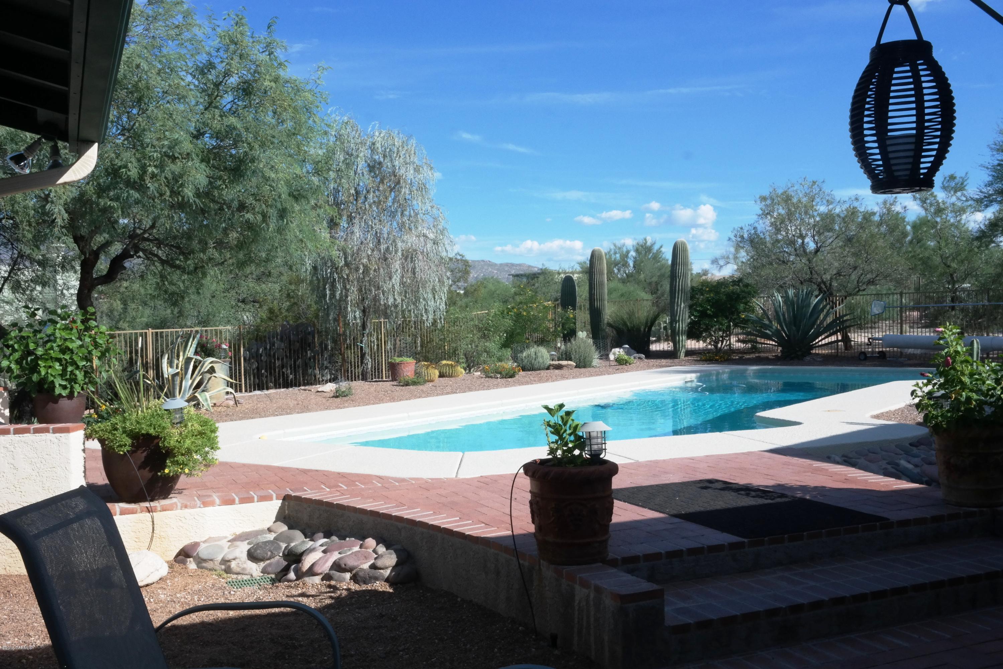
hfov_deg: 53.1
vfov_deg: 36.9
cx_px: 502
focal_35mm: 36
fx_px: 1003
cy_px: 334
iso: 400
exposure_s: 1/180
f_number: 22
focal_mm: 24
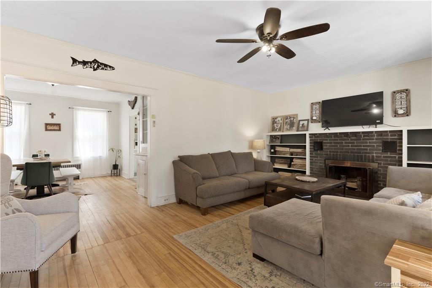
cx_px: 216
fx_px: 192
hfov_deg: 96.8
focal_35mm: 16
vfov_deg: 73.7
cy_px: 144
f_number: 7.1
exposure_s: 1/4
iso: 250
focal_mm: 16
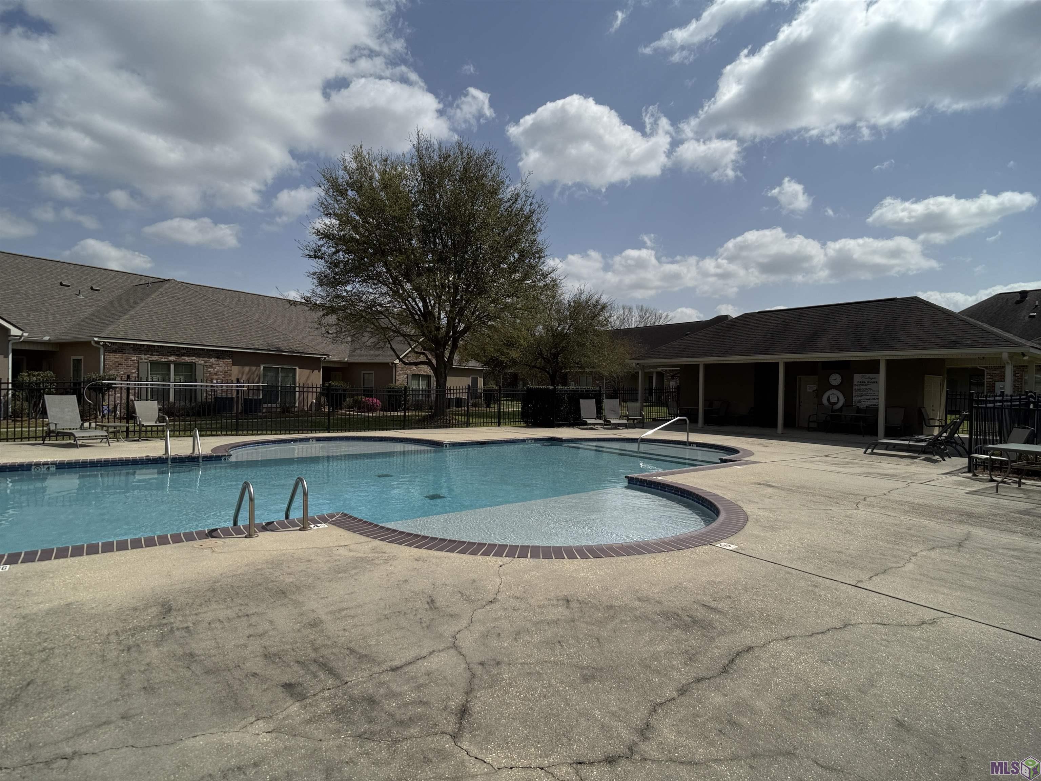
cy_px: 390
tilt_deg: +0.5
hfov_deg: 71.6
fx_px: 722
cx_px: 520
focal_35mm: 24
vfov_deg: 56.8
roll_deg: -1.4
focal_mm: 6.76
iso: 80
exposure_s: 1/10309
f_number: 1.78
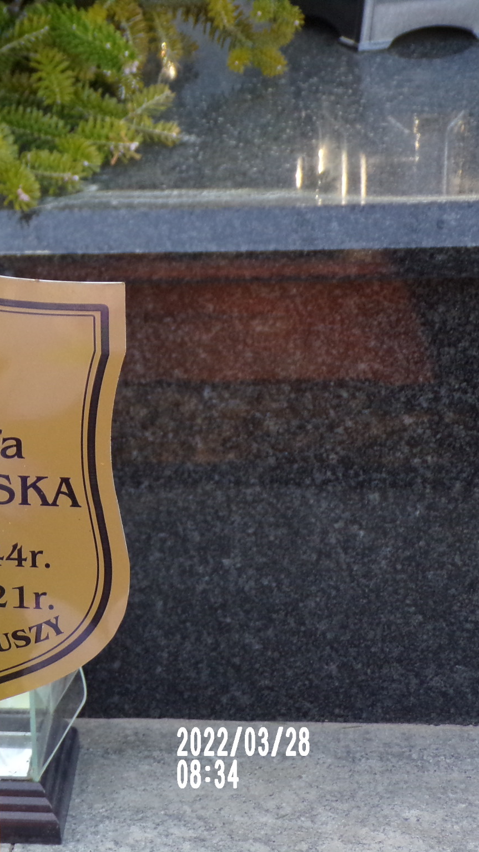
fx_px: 3251
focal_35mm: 144
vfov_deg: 14.9
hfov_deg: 8.4
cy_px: 426
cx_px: -68
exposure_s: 1/100
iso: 200
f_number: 4.2
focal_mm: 17.7
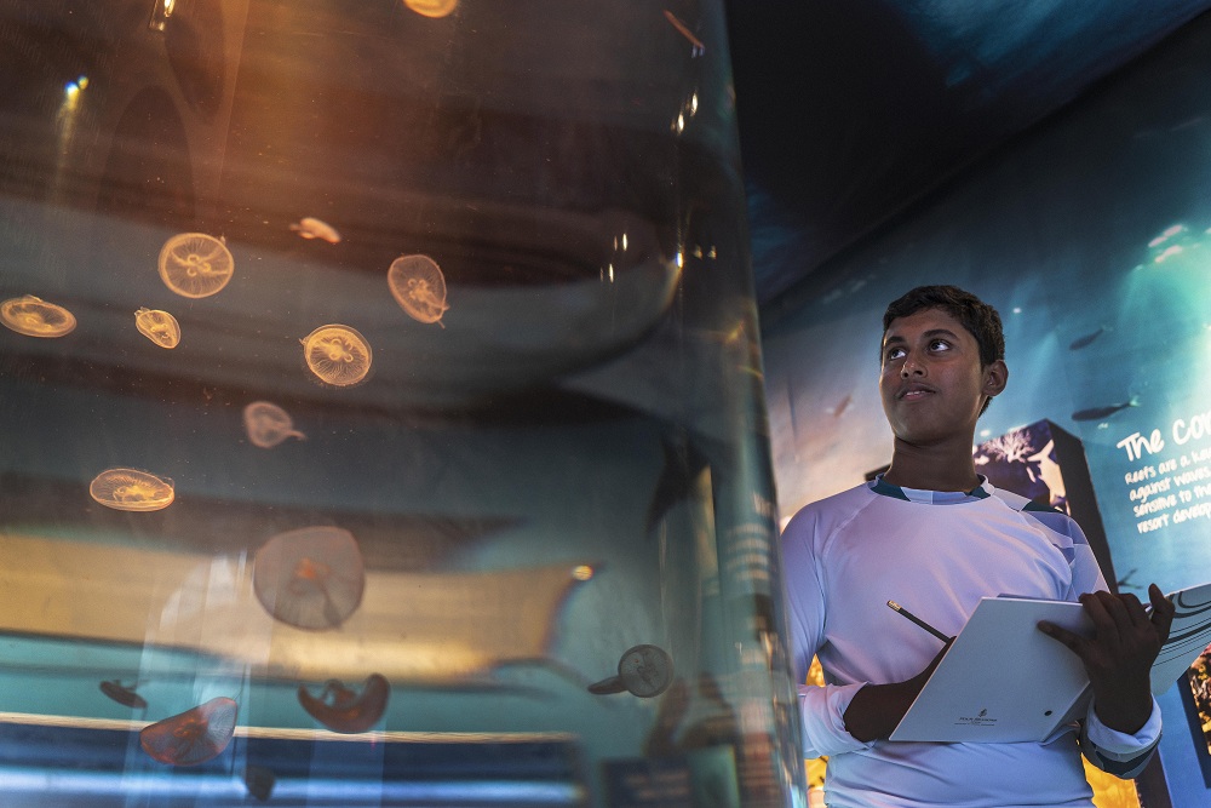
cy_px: 404
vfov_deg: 37.9
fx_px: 1177
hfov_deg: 54.4
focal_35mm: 35
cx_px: 606
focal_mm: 35
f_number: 2.8
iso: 640
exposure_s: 1/60
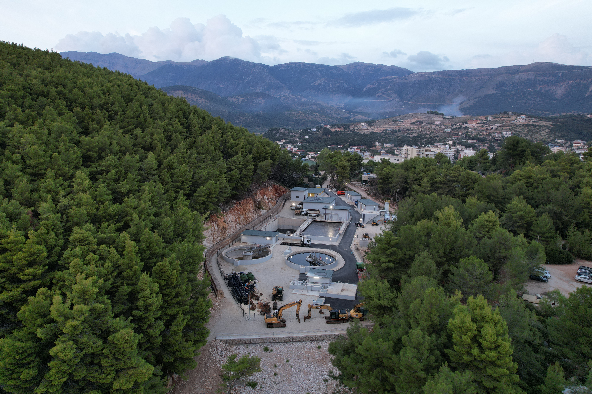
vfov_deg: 57.2
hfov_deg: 78.6
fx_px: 362
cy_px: 197
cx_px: 296
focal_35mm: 22
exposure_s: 1/30
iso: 100
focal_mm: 8.38
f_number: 2.8
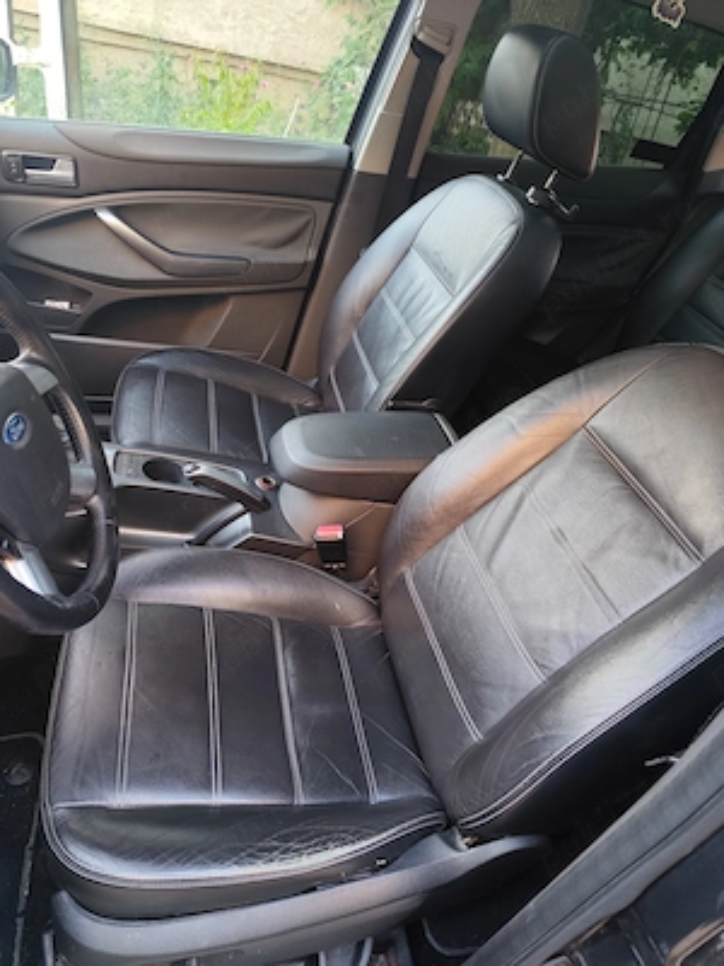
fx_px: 641
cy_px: 483
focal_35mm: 23
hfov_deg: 58.9
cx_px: 362
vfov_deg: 73.9
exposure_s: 1/60
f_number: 1.65
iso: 640
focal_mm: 6.19
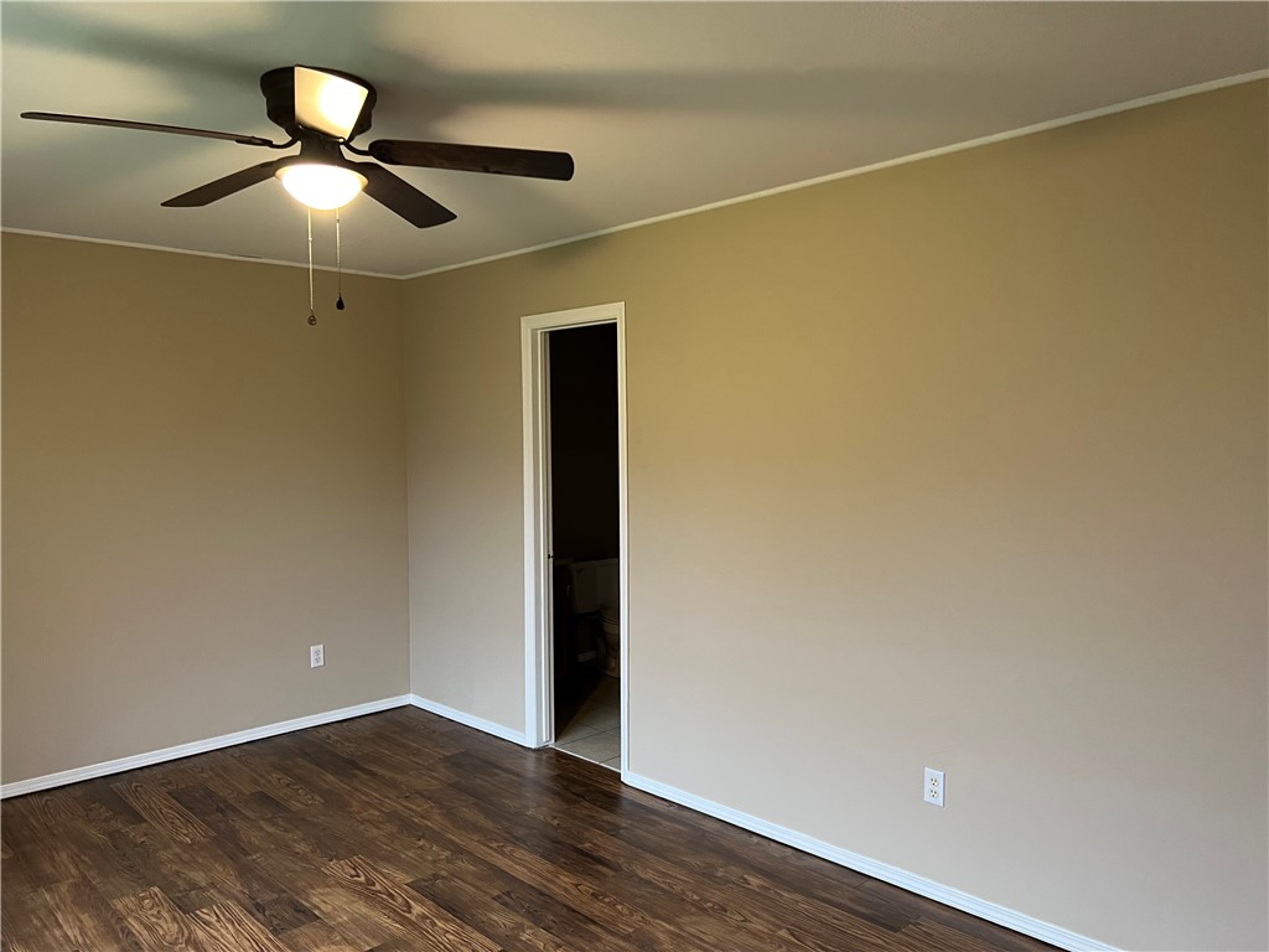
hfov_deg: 67.3
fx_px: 953
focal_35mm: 26
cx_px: 634
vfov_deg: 53.1
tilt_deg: -3.8
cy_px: 476
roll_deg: +0.7
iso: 320
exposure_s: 1/60
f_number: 1.5
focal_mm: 5.7
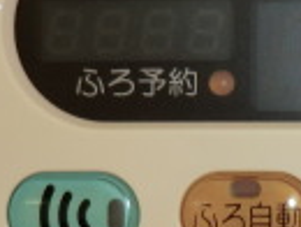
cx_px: 301
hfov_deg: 16.3
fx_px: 1028
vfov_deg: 12.5
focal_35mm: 118
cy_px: 202
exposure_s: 1/60
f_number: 3.2
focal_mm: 4.3
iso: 80
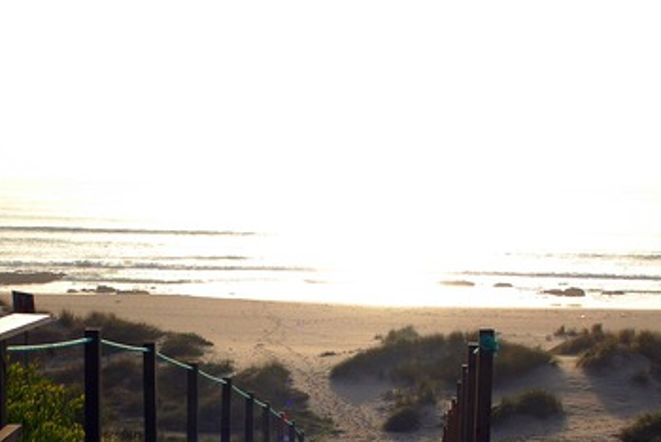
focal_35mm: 74
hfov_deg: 27.3
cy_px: 344
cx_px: 319
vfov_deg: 18.3
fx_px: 1360
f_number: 9
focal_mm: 24
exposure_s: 1/320
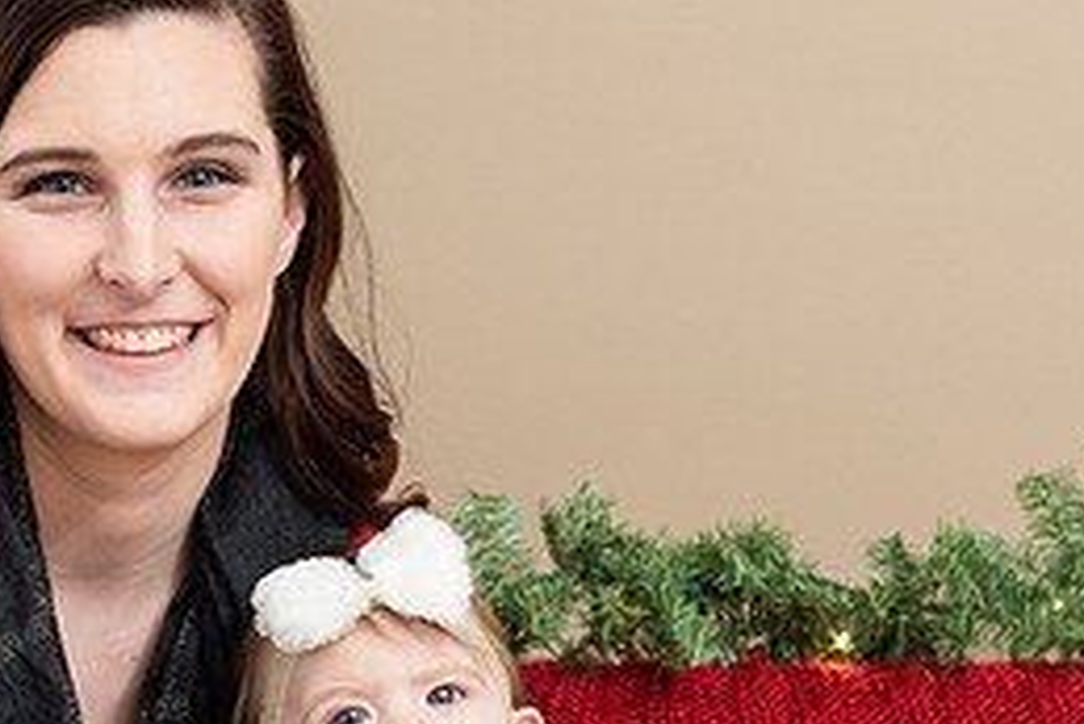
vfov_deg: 9.5
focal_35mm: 144
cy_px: 567
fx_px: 4338
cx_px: 343
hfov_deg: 14.2
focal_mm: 62
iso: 1250
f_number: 5.6
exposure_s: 1/200
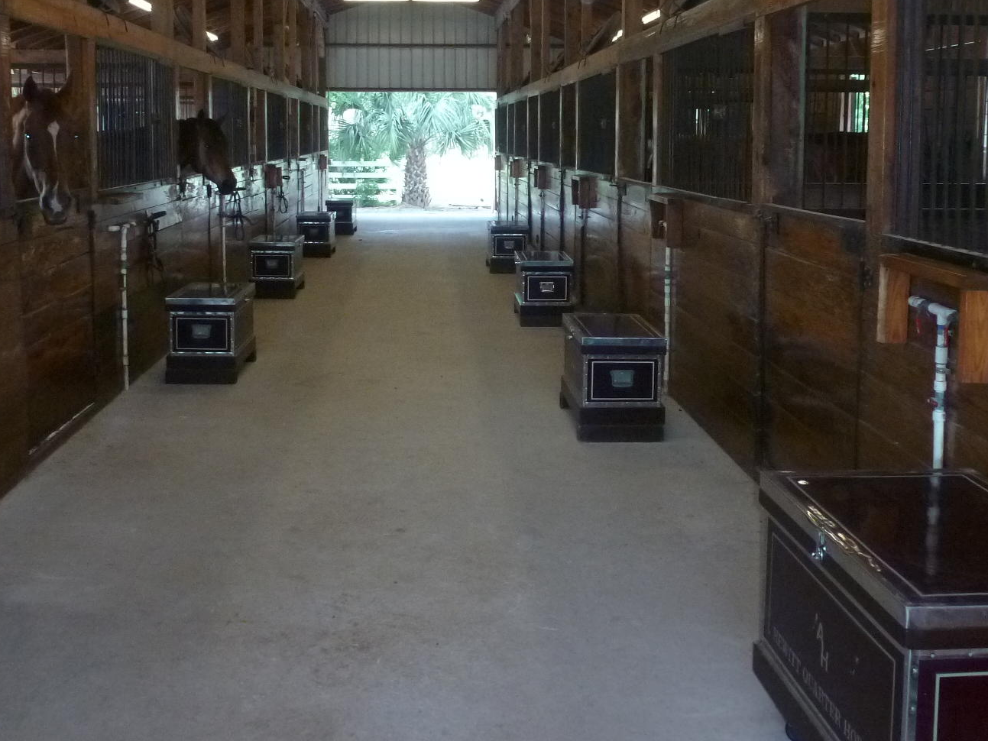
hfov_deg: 48.9
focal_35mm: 38
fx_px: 1085
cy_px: 228
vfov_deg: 37.2
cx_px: 442
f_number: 3.3
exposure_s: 1/60
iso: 320
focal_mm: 4.3
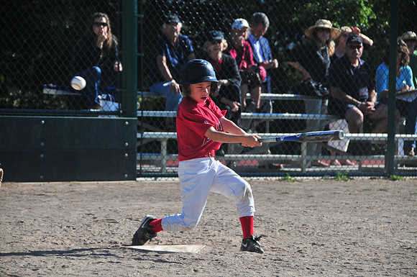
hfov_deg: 11.4
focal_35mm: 180
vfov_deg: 7.6
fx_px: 2082
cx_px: 208
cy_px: 138
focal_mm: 120
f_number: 5.3
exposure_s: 1/1000
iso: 200
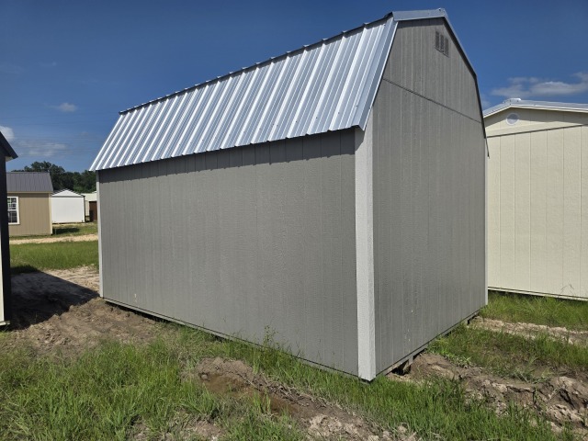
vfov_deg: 58.9
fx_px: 391
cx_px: 294
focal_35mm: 23
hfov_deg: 73.9
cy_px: 220
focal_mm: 6.3
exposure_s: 1/7944
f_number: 1.7
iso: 50
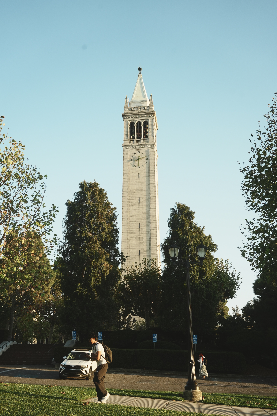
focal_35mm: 35
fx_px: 404
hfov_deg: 37.8
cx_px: 138
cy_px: 208
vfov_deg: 54.4
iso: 200
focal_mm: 35
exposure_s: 1/200
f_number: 6.3
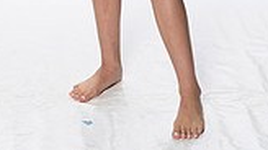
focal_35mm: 144
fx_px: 1023
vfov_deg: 7.8
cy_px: -215
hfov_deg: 14.9
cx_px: 78
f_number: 8
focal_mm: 50
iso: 800
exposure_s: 1/250
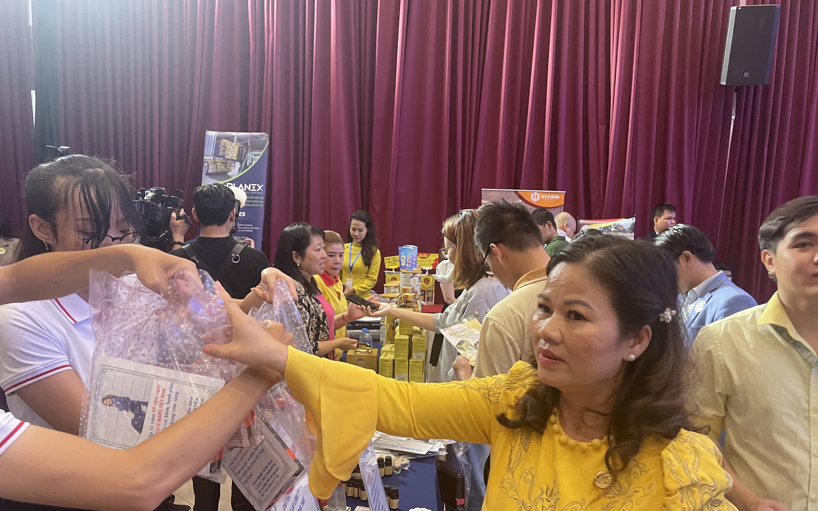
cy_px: 318
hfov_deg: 64.6
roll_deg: -2.3
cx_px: 408
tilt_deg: -9.3
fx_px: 647
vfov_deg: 42.8
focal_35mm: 29
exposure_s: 1/50
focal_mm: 4.2
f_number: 1.6
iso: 400
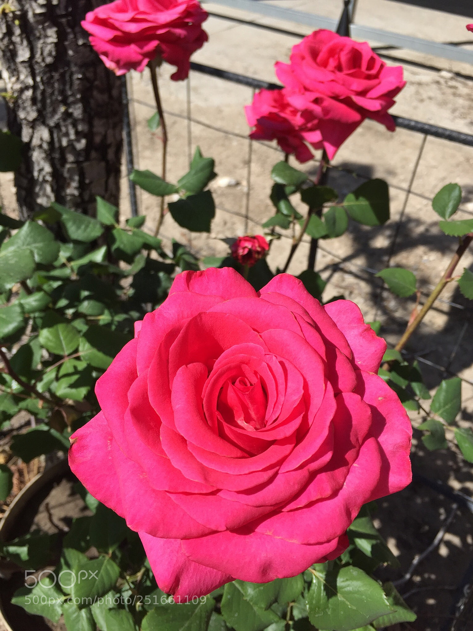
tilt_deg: -41.0
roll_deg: -7.6
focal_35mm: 29
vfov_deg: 61.7
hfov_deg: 48.2
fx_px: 529
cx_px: 236
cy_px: 316
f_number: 2.2
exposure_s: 1/1464
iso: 32
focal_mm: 4.15
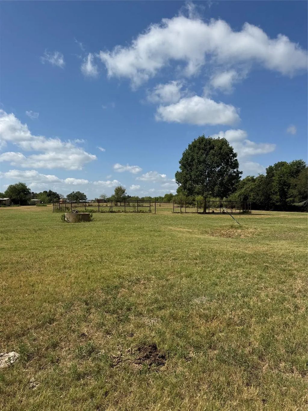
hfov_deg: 56.8
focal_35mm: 24
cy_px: 206
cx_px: 154
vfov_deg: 71.6
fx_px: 285
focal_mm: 6.76
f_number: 1.78
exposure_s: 1/7092
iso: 80
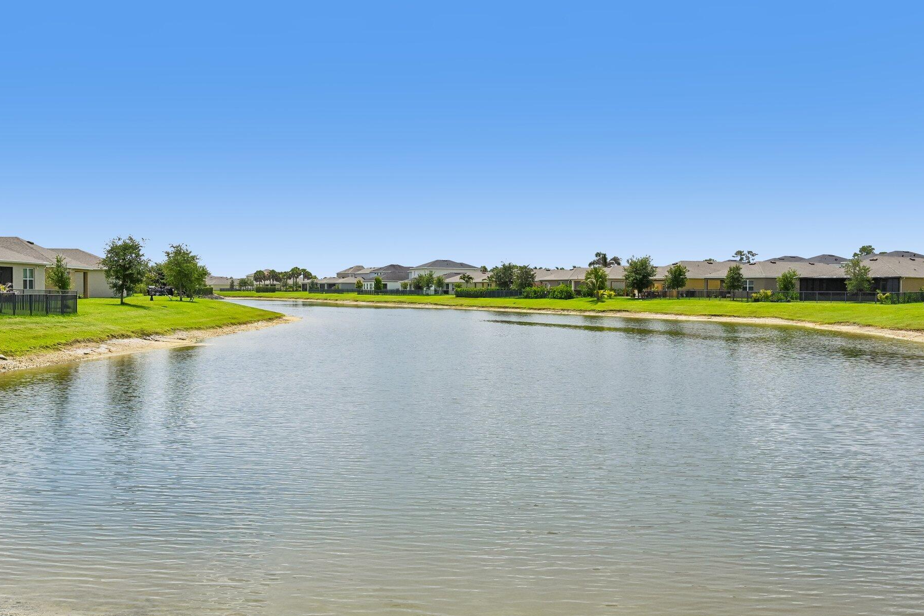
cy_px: 325
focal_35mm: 34
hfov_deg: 55.7
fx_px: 872
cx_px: 423
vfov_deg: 38.9
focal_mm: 30
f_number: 10
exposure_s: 1/5000
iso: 1250
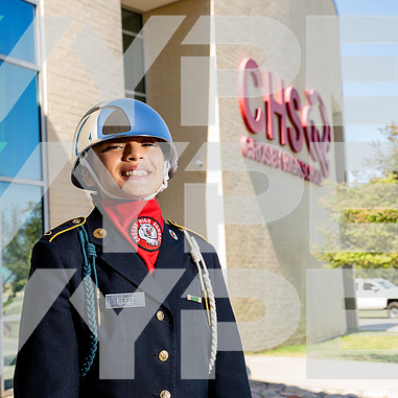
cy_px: 198
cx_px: 164
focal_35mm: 66
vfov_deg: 26.1
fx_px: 859
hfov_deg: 26.1
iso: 200
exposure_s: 1/125
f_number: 8
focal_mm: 51
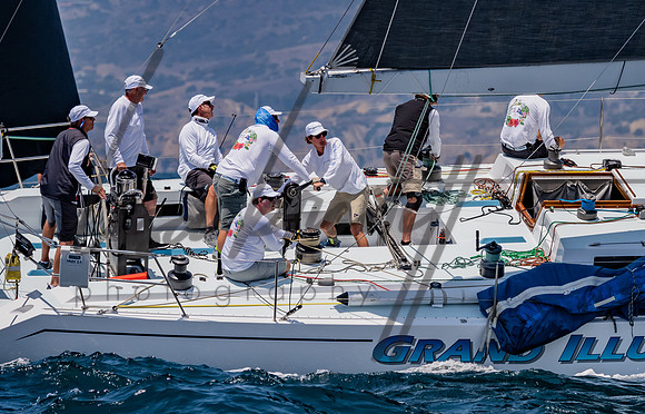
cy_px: 115
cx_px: 574
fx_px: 9215
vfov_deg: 2.6
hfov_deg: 4.0
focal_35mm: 520
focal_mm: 240
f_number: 5.6
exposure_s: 1/2000
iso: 320
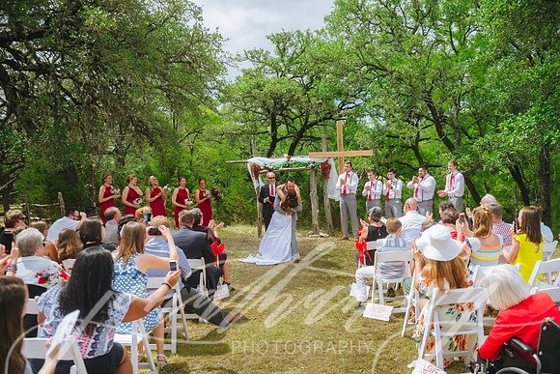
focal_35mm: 38
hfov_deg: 50.7
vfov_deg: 35.1
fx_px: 591
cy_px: 187
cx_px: 280
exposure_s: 1/1250
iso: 160
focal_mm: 38
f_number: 2.8
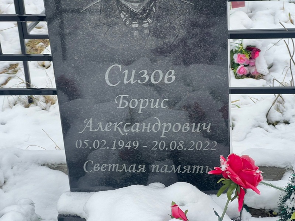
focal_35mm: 77
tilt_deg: -27.2
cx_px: 148
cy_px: 110
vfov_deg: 19.1
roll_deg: +5.6
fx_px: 656
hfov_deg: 25.3
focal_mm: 9
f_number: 2.8
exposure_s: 1/99
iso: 64
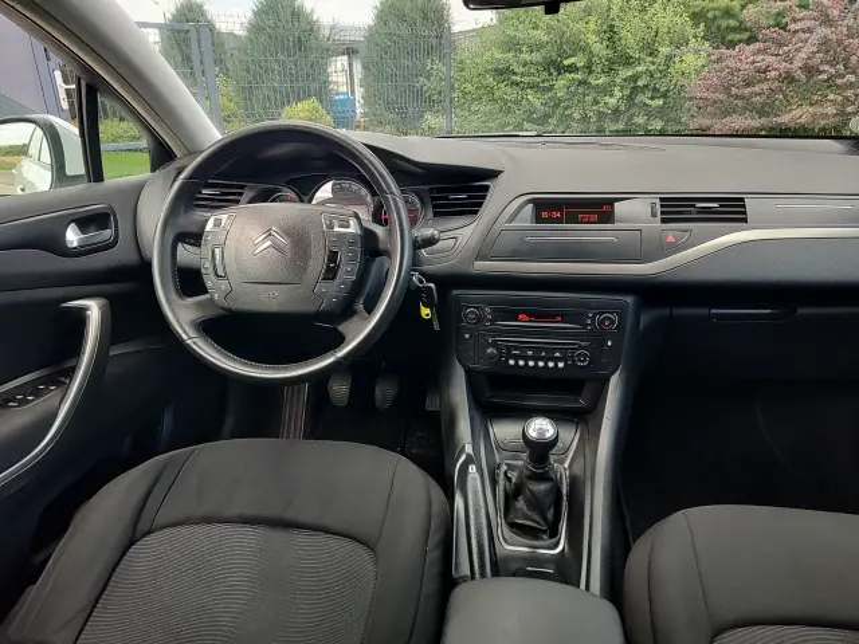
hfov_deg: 73.9
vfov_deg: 58.9
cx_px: 430
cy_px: 322
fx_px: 571
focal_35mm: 23
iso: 100
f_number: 1.8
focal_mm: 5.56
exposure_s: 1/128
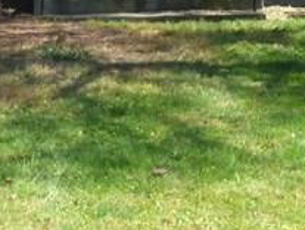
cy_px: -223
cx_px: 221
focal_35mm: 158
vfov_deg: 8.9
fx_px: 1395
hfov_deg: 12.5
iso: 100
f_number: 3.3
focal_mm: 5.53
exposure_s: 1/250
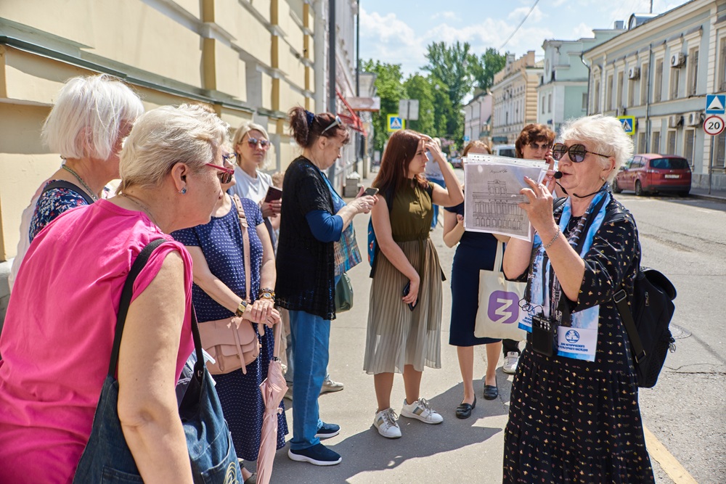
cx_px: 363
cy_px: 242
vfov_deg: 36.9
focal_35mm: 36
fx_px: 726
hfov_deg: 53.1
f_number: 5
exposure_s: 1/800
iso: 220
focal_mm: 36
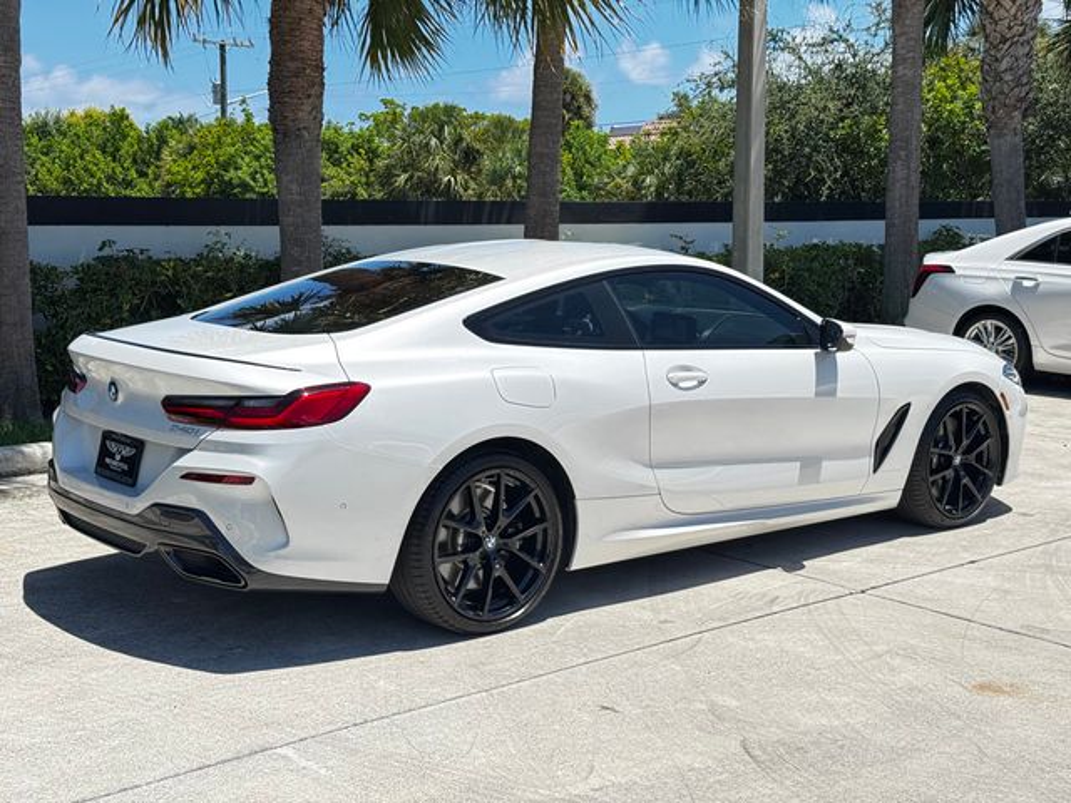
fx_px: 1485
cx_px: 536
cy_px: 402
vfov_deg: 30.3
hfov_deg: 39.7
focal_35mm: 48
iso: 64
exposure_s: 1/888
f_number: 1.78
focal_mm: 6.76
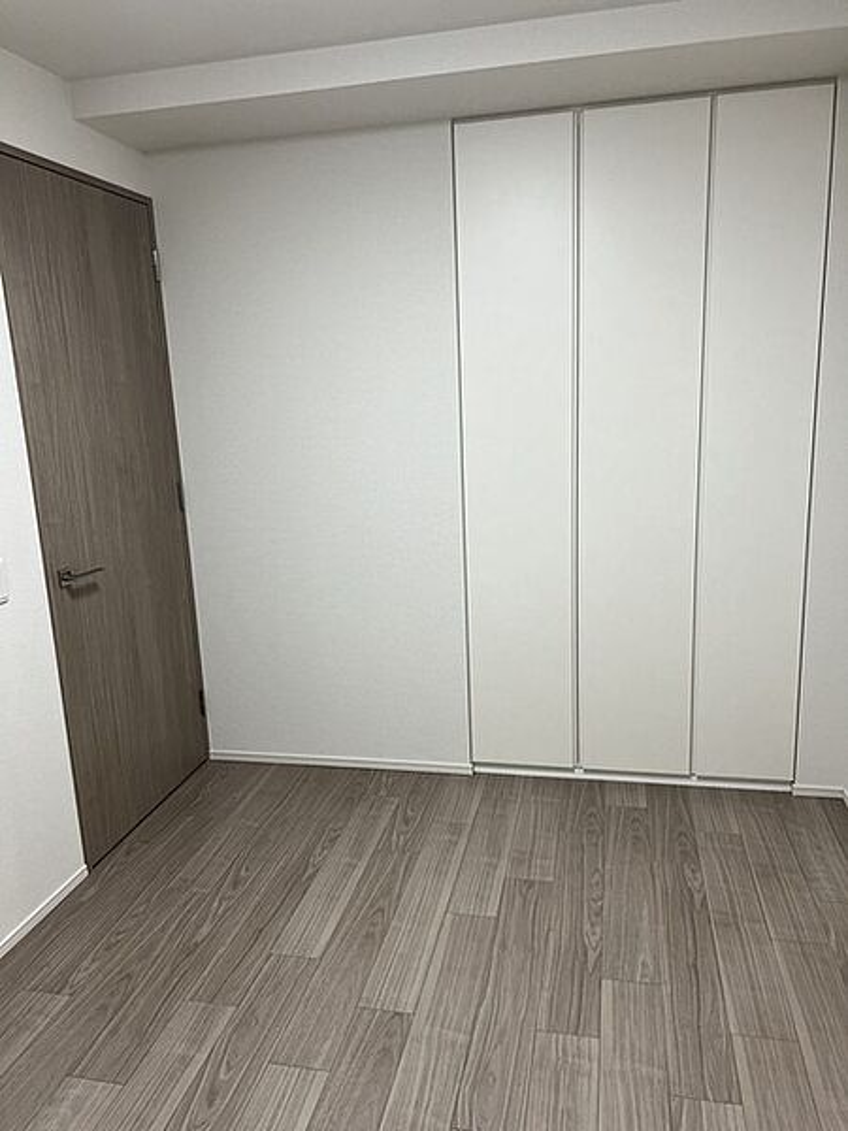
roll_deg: +2.8
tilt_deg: -12.5
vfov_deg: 67.3
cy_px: 566
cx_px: 424
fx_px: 849
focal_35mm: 26
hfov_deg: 53.1
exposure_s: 1/100
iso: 100
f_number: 1.5
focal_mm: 5.7
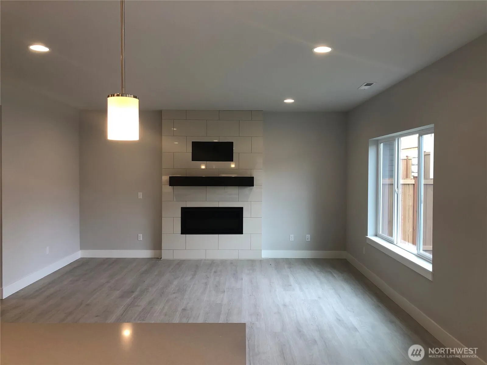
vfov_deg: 49.7
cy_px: 182
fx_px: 394
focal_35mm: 28
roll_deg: -0.1
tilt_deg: -2.6
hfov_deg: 63.4
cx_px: 244
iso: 25
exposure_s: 1/40
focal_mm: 3.99
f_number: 1.8
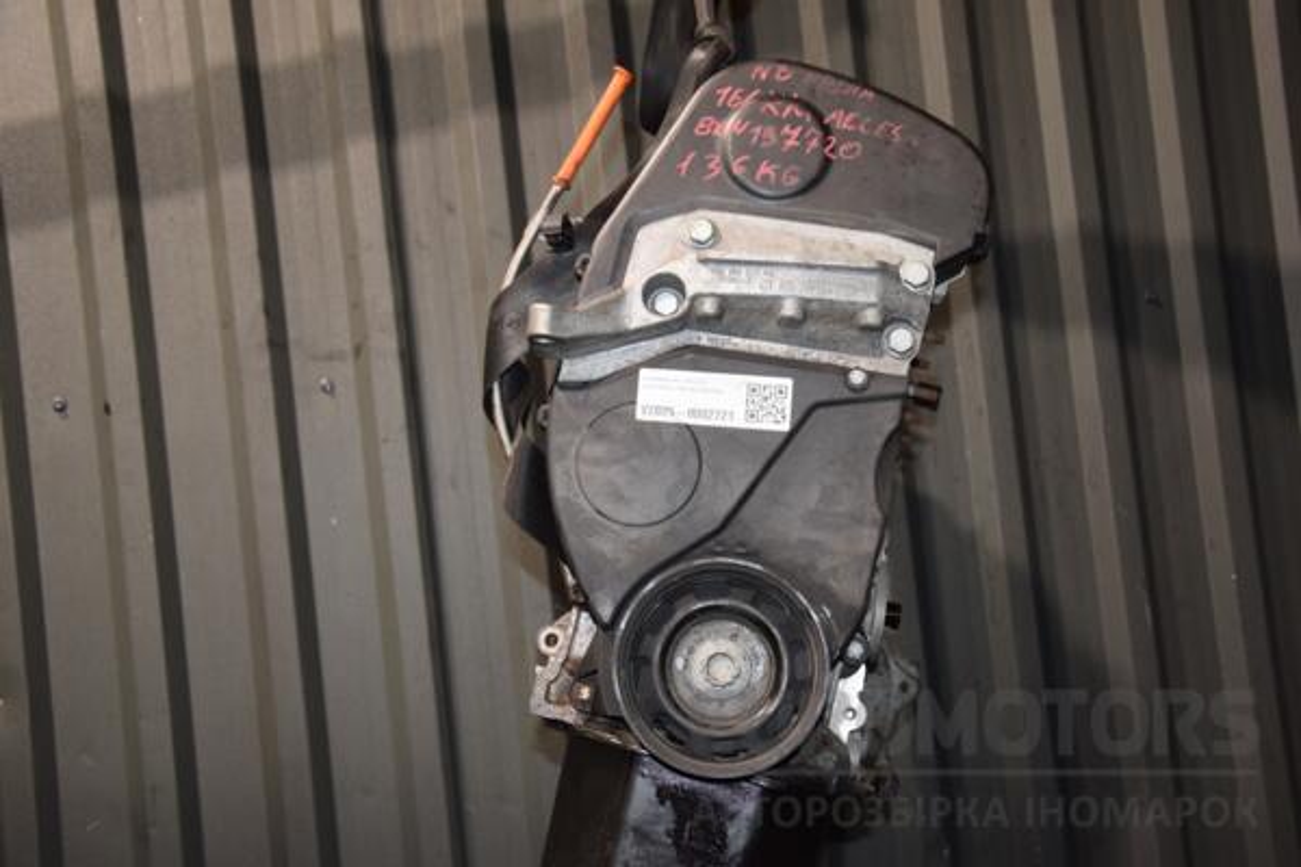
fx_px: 1626
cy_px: 434
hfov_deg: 43.6
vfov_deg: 29.9
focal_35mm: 45
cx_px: 650
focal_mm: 30
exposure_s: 1/60
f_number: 5
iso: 800
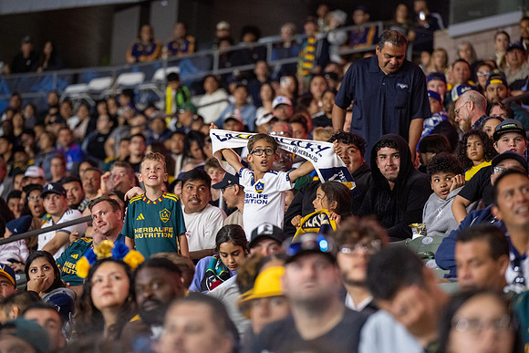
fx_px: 2939
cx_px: 264
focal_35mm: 200
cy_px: 176
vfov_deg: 6.9
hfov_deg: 10.3
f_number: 4
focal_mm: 200
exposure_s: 1/400
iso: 5000
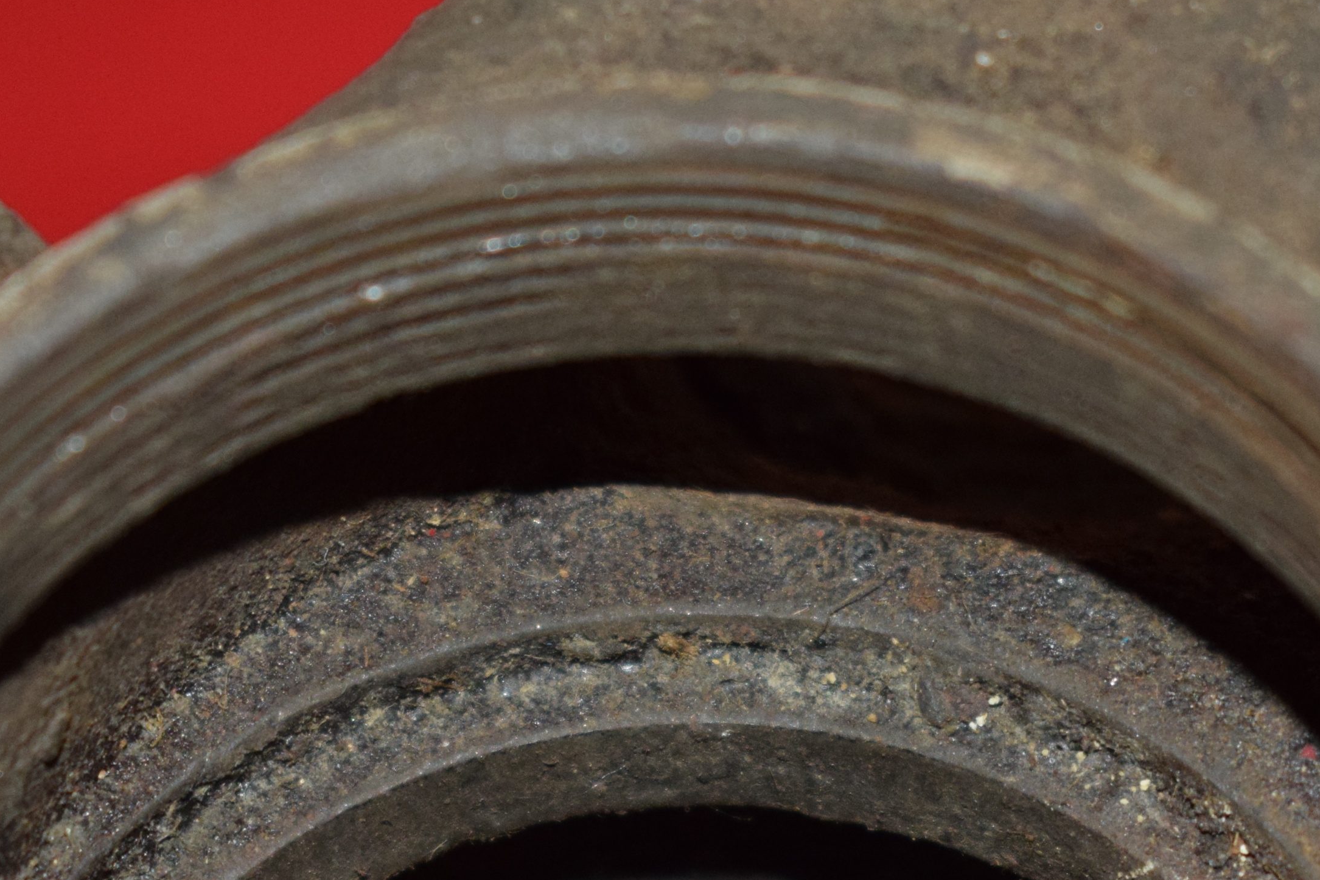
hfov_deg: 12.0
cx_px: 831
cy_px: 780
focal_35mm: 171
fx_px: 6271
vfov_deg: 8.0
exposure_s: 1/200
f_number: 5.6
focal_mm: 55
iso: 1250
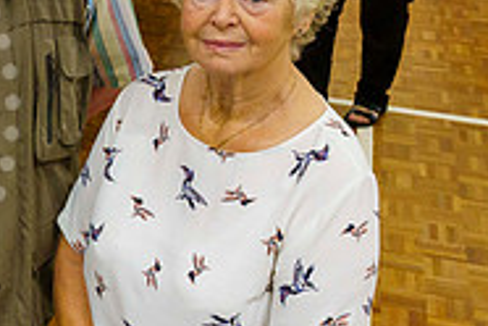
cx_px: -231
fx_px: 1396
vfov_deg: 13.3
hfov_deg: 17.9
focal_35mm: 103
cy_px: 106
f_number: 5.6
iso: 2500
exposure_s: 1/80
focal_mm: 22
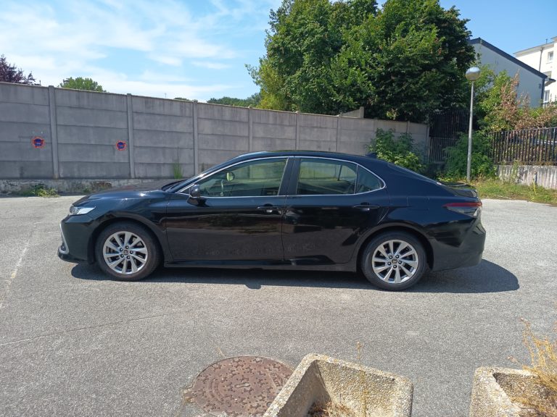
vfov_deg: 56.8
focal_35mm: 24
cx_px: 278
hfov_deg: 71.6
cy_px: 208
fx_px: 386
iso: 50
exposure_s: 1/357
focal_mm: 5.27
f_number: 1.7
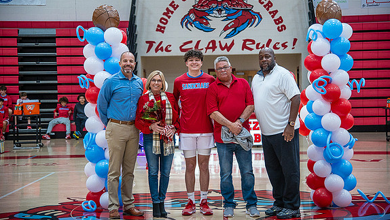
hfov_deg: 28.6
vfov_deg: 16.3
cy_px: 102
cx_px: 196
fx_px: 765
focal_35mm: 74
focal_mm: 70
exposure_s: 1/320
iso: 2000
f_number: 4
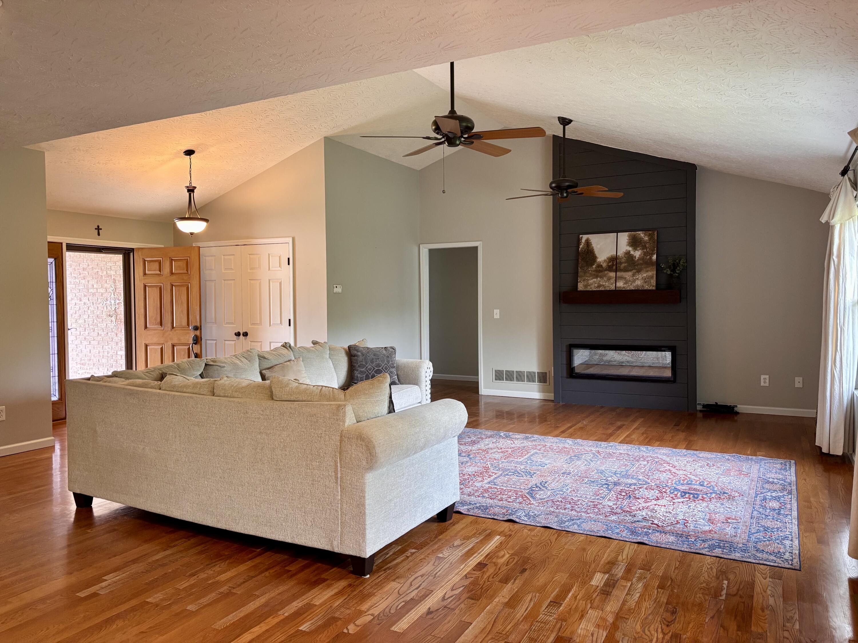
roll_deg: +0.6
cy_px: 322
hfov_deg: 67.3
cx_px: 429
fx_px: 644
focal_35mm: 26
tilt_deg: -2.0
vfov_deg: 53.1
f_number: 1.6
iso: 160
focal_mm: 5.96
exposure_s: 1/60
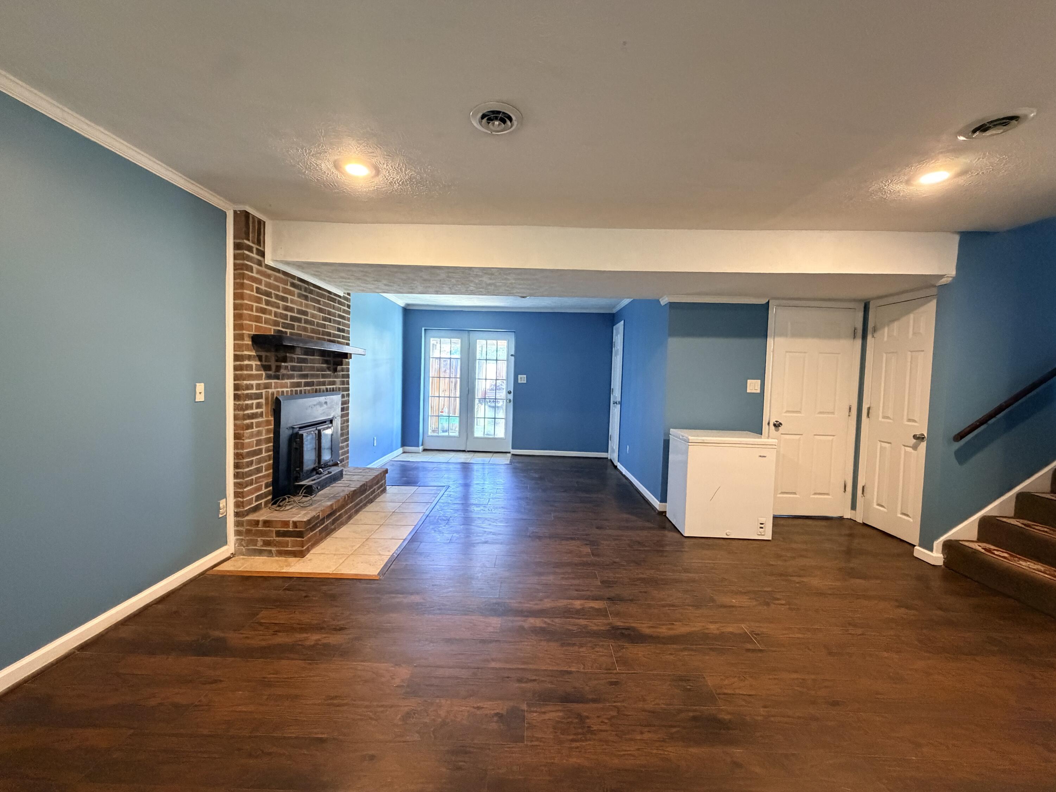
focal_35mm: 14
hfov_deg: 102.1
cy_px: 396
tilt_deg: -2.4
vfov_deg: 85.7
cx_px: 528
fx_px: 427
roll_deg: -1.1
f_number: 2.2
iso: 1000
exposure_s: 1/60
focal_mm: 2.22
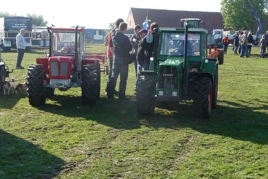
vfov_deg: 20.9
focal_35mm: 65
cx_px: 134
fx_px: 484
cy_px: 92
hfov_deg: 31.0
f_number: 4.5
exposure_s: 1/250
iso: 100
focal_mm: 10.5
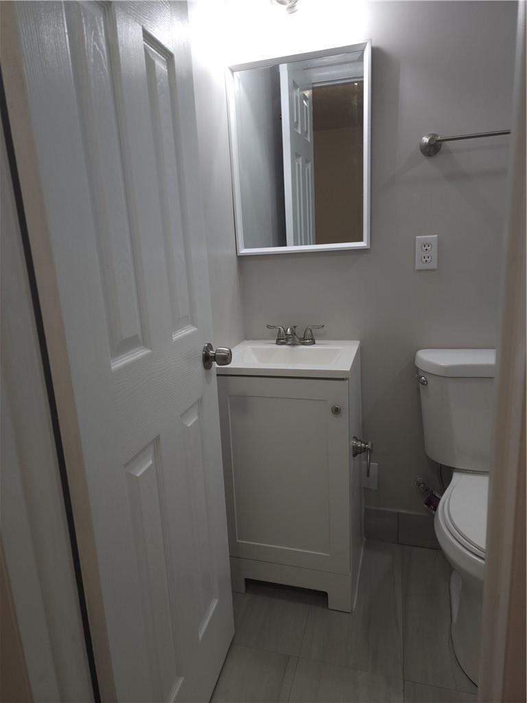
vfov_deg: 73.9
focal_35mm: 23
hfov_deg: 58.9
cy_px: 352
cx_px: 264
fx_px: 467
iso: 50
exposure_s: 1/60
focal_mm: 6.4
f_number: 1.8
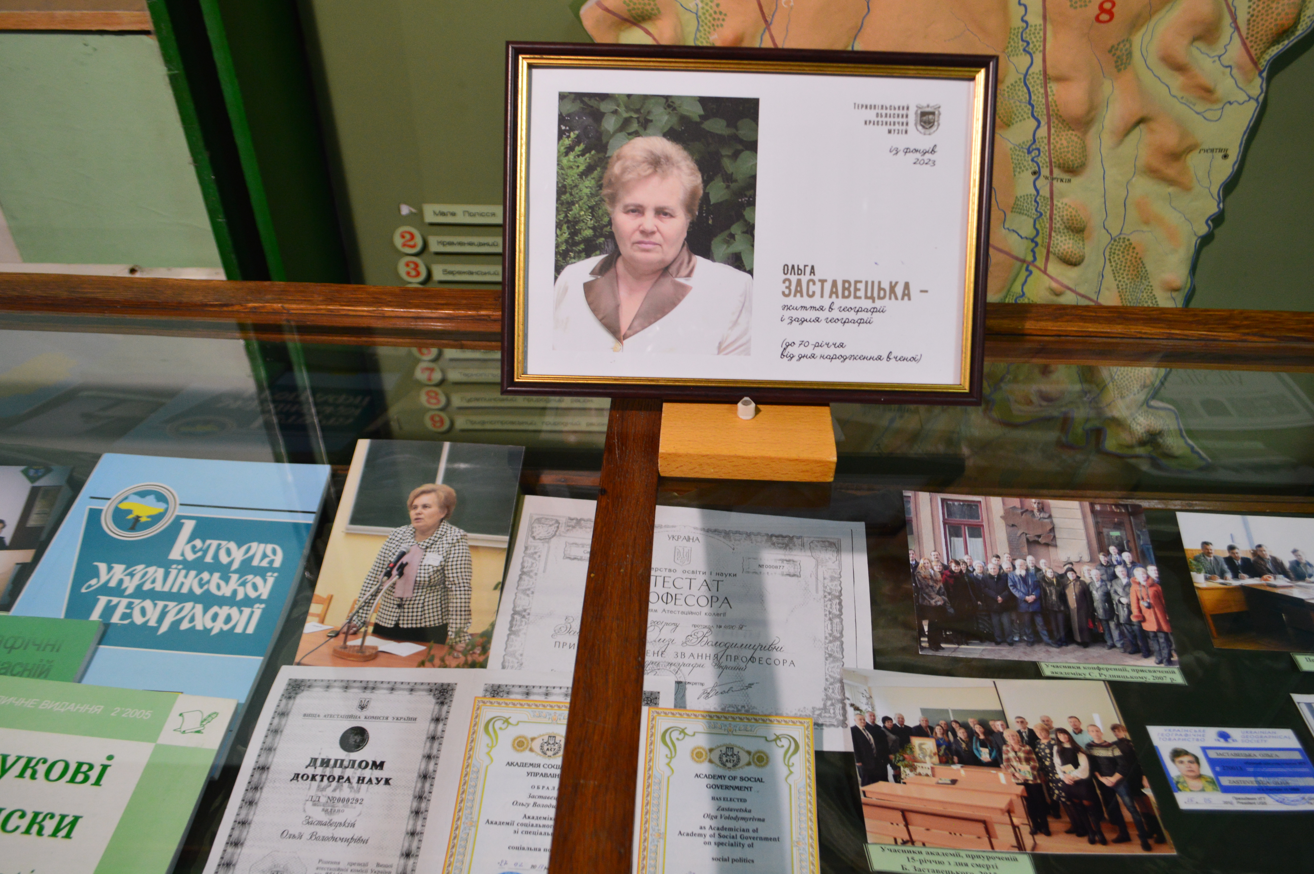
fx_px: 985
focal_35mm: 27
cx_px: 657
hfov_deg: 67.4
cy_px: 437
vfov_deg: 47.8
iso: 800
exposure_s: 1/15
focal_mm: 18
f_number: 4
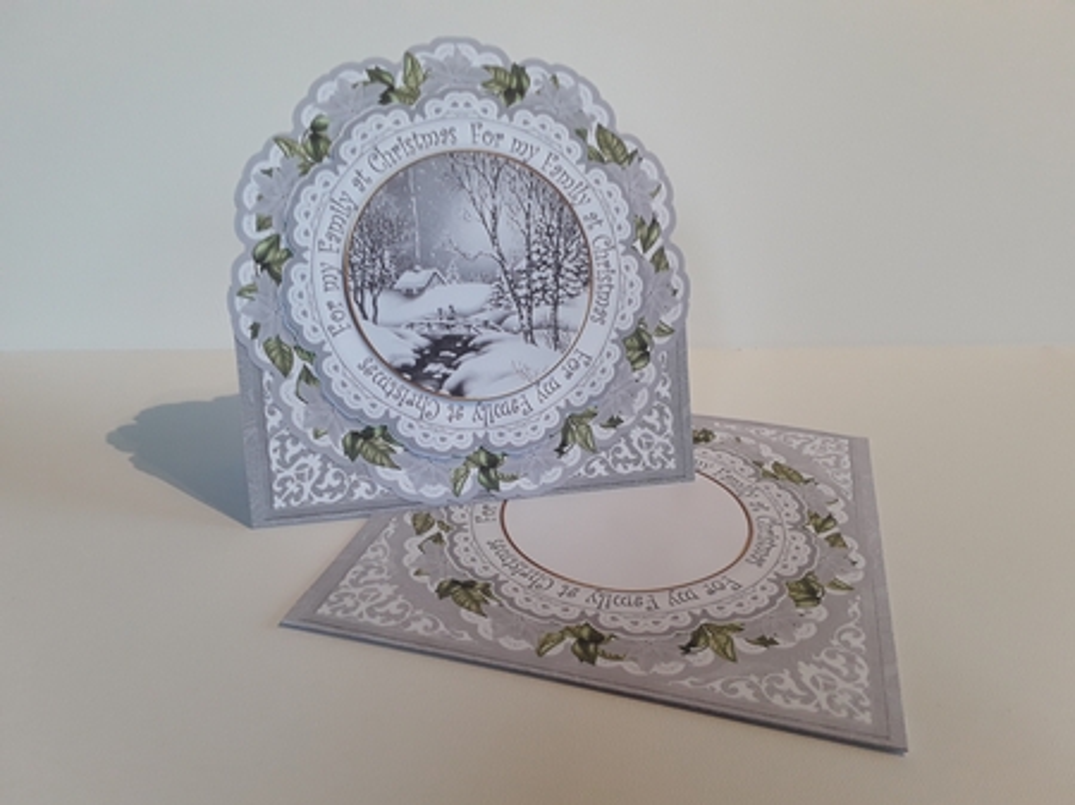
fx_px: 838
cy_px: 402
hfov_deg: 65.4
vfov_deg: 51.3
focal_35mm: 27
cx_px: 538
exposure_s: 1/30
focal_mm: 2.91
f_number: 1.9
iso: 50
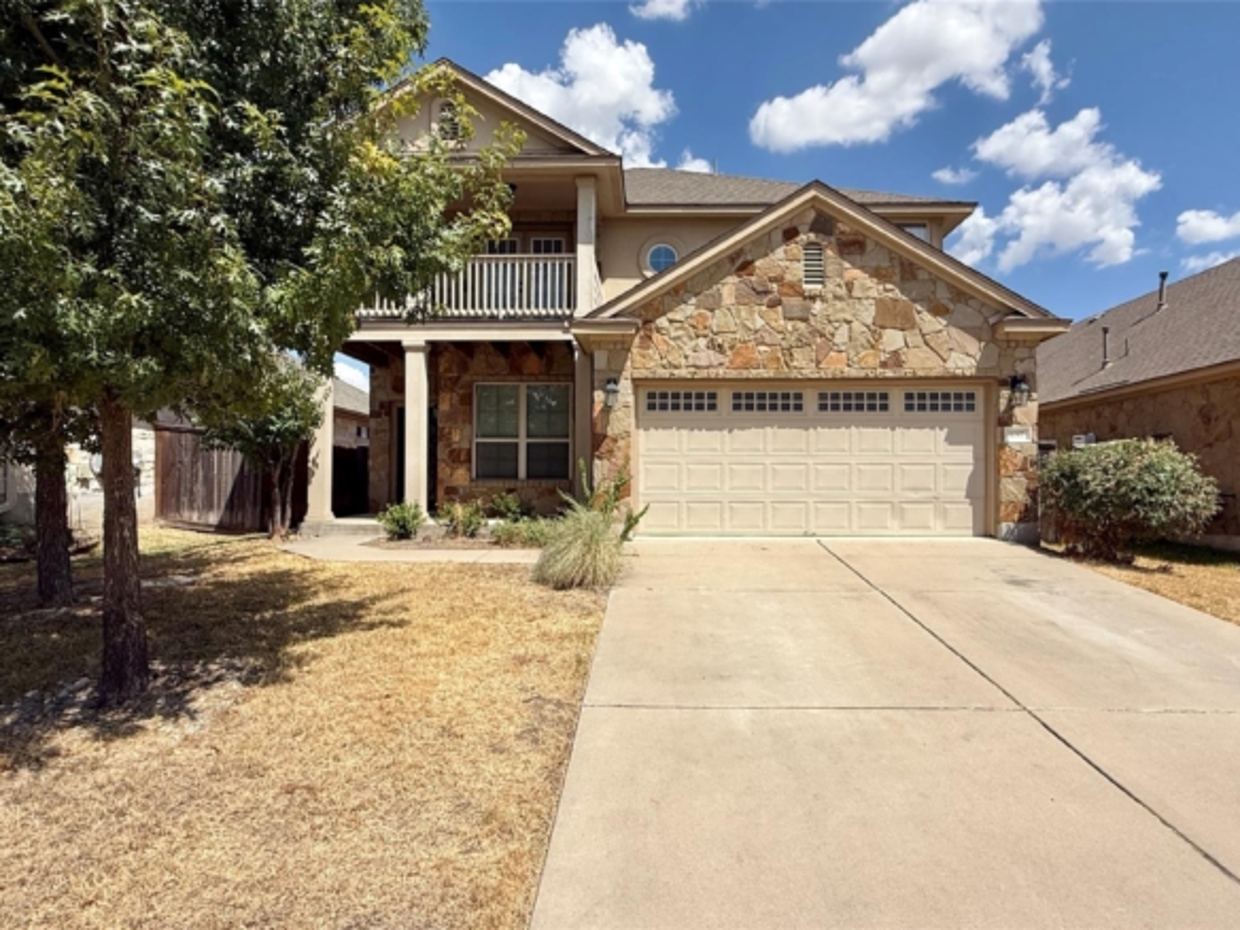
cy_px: 465
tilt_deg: +2.0
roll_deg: -0.2
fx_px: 502
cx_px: 620
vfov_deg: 85.7
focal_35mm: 14
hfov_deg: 102.1
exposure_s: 1/2976
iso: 50
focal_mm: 2.22
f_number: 2.2
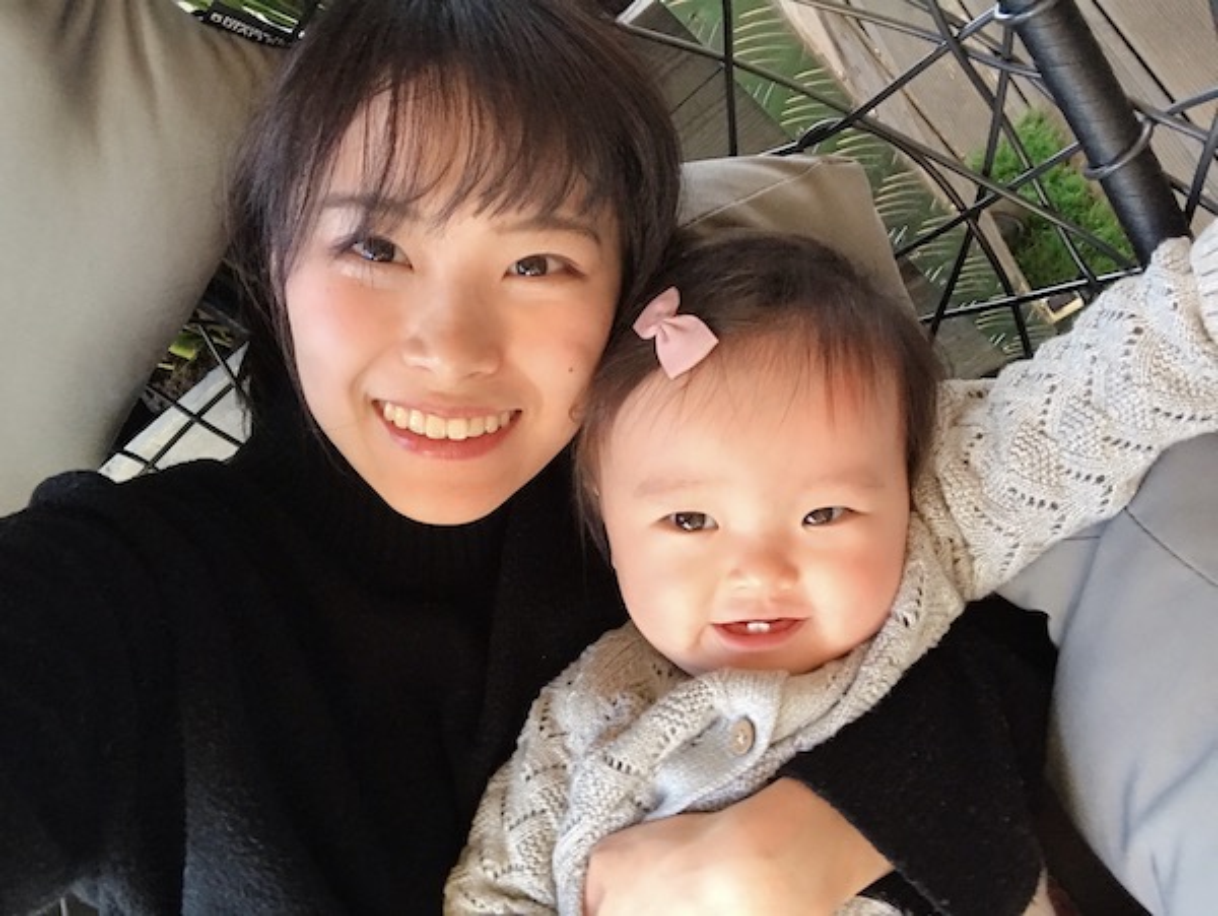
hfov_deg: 56.8
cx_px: 609
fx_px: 1127
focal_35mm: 32
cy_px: 458
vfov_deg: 44.2
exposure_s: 1/33
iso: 125
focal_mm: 2.87
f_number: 2.2
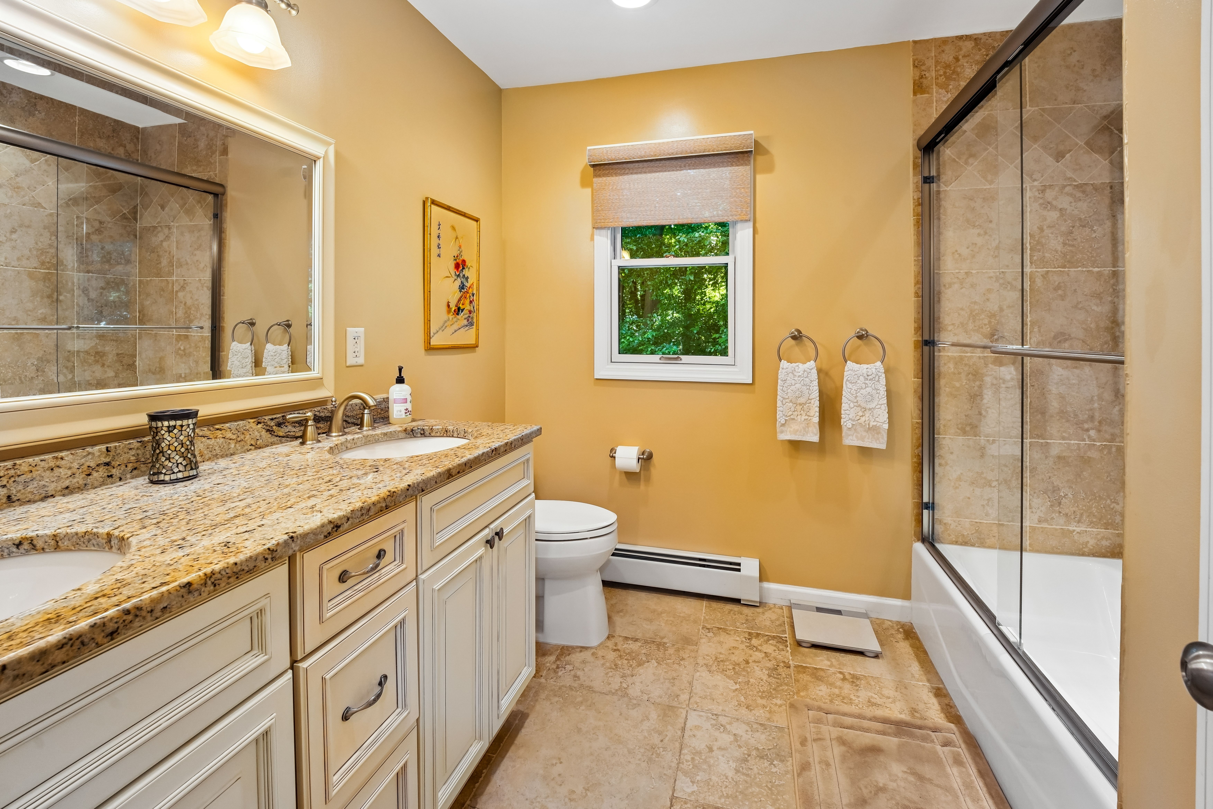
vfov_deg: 81.2
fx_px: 472
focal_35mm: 14
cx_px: 606
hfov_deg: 104.3
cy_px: 404
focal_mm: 14
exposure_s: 1/13
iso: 800
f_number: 7.1
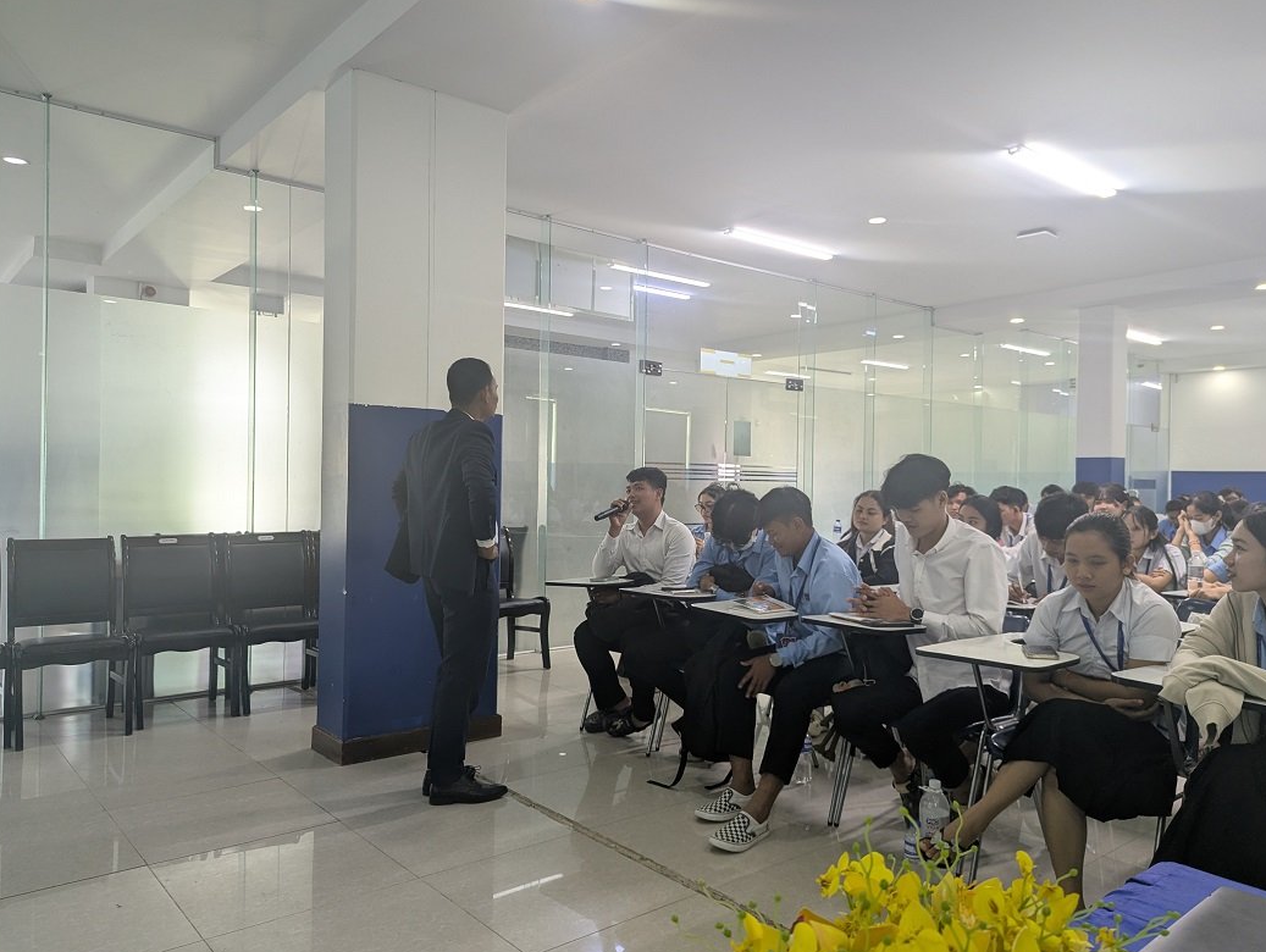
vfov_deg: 55.0
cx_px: 651
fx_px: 915
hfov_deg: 69.3
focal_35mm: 25
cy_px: 489
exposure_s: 1/39
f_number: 1.85
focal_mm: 6.81
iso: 46
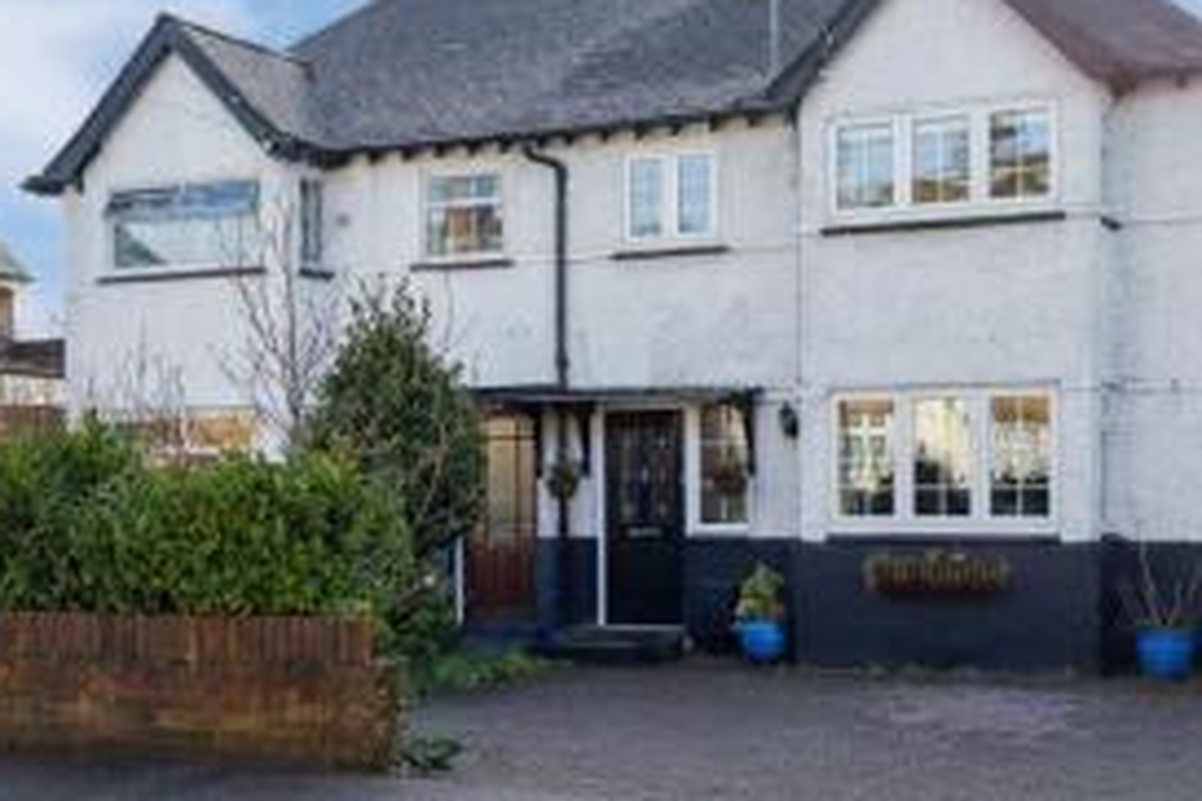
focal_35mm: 61
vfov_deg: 22.2
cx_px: 564
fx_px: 2037
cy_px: 301
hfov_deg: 32.9
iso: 320
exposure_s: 1/400
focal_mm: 35
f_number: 4.5
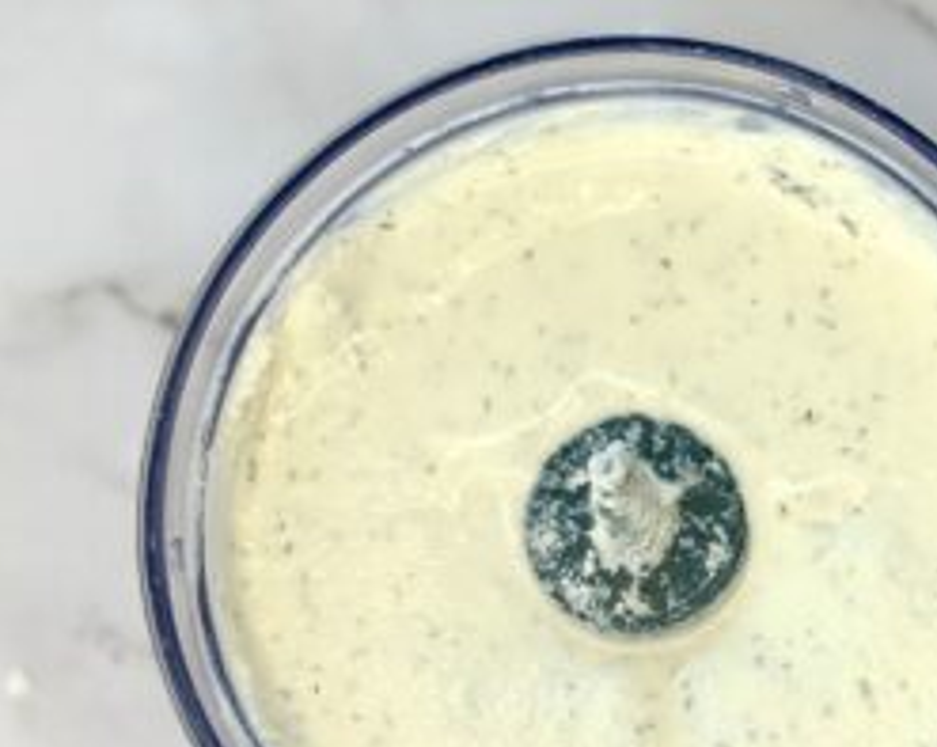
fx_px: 2631
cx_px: 643
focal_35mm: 95
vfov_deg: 16.1
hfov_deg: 20.1
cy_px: 216
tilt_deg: -74.8
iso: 80
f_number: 1.78
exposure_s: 1/238
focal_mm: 6.86
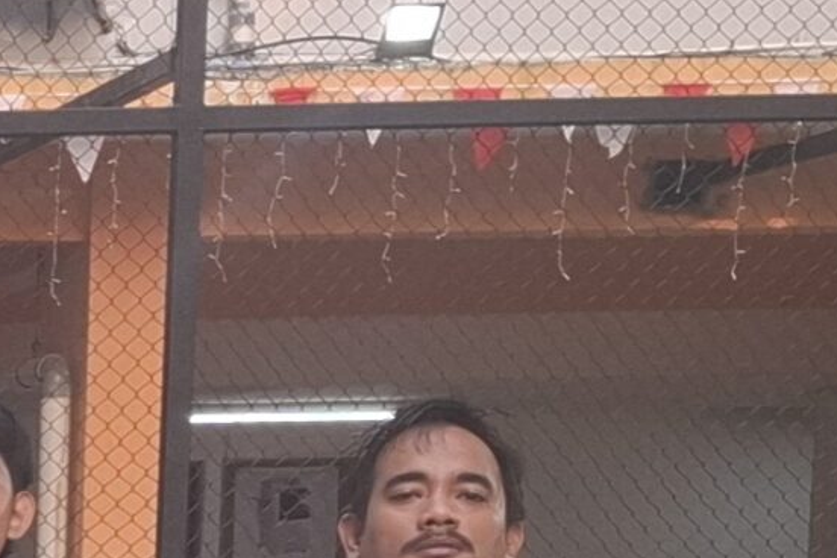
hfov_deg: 15.0
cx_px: -840
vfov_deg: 11.0
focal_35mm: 111
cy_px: 1171
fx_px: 2581
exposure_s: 1/100
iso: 50
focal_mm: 5.54
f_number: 1.8
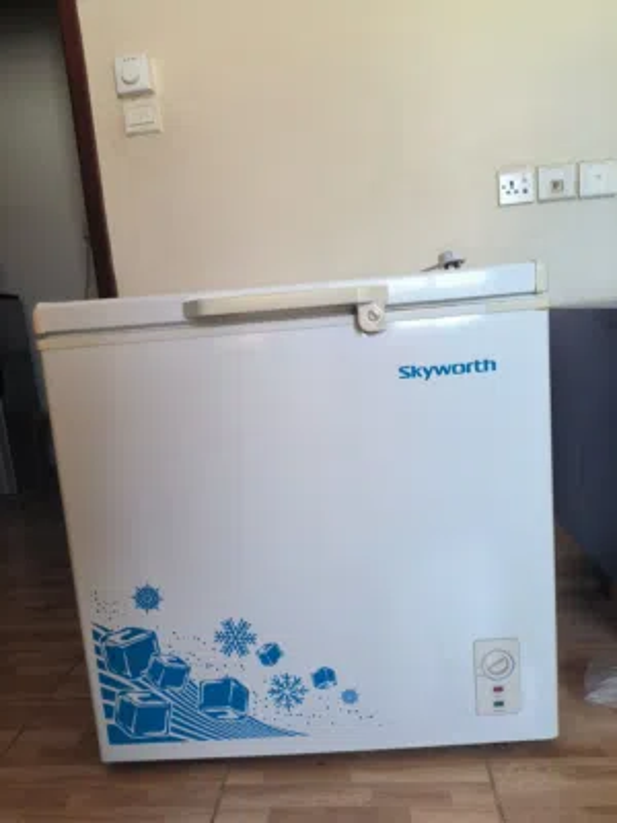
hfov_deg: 54.9
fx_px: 594
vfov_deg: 69.4
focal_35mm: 25
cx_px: 308
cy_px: 412
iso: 330
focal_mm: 4.71
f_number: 1.79
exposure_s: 1/50
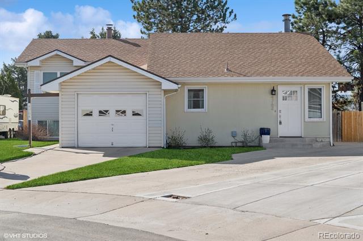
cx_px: 182
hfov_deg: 34.5
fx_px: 585
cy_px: 120
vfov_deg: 23.4
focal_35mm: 58
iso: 400
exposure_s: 1/1000
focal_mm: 58
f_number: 5.6
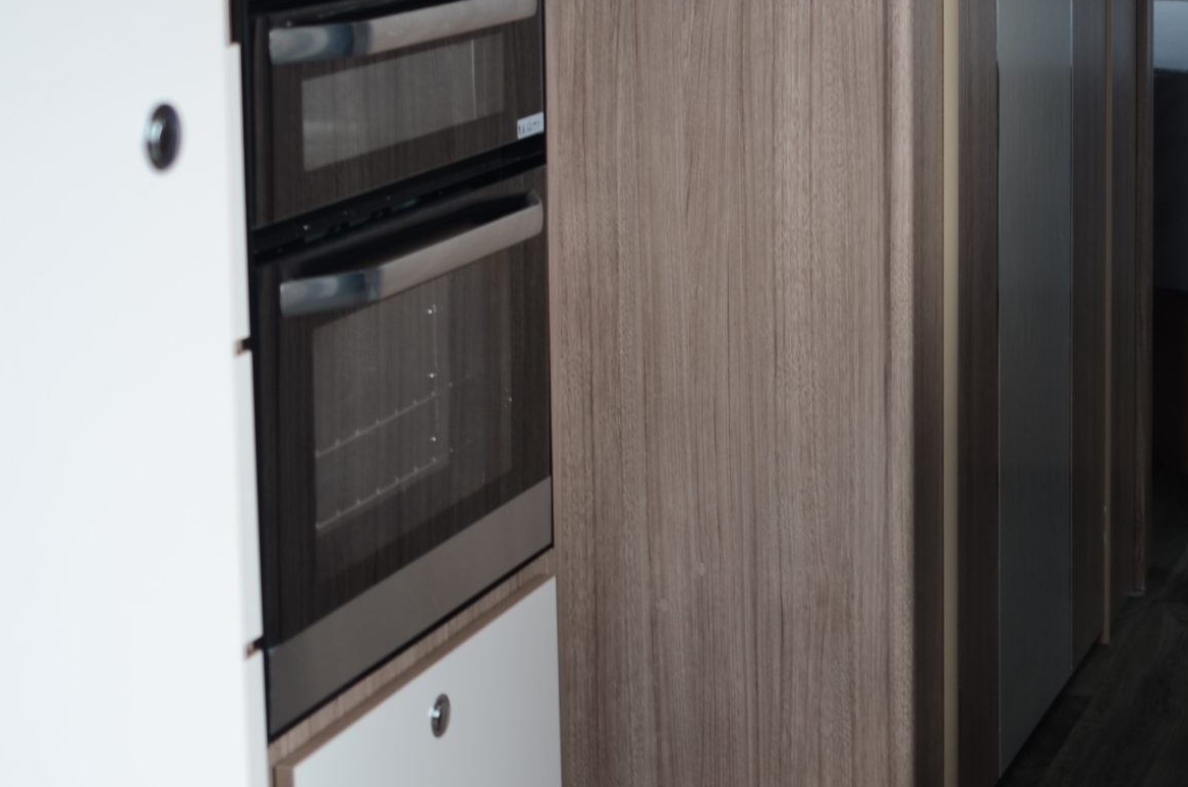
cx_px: 1143
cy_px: -39
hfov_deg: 24.7
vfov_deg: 16.8
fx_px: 2602
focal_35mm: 79
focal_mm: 24
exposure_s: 1/40
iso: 100
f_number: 3.2
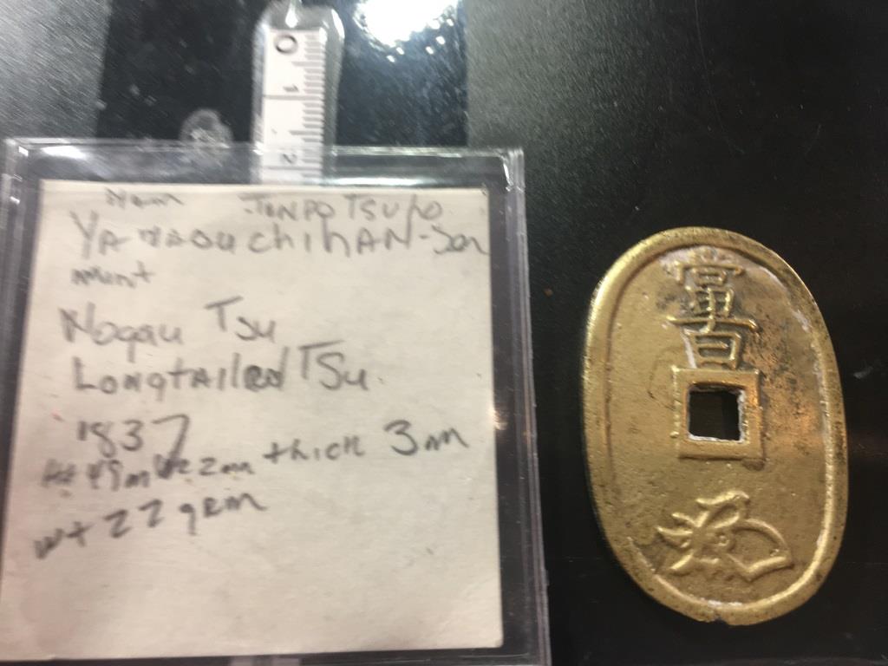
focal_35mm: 29
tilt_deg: -75.5
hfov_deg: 61.7
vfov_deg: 48.2
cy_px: 333
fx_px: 744
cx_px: 444
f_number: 2.2
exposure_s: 1/30
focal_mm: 4.15
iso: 100
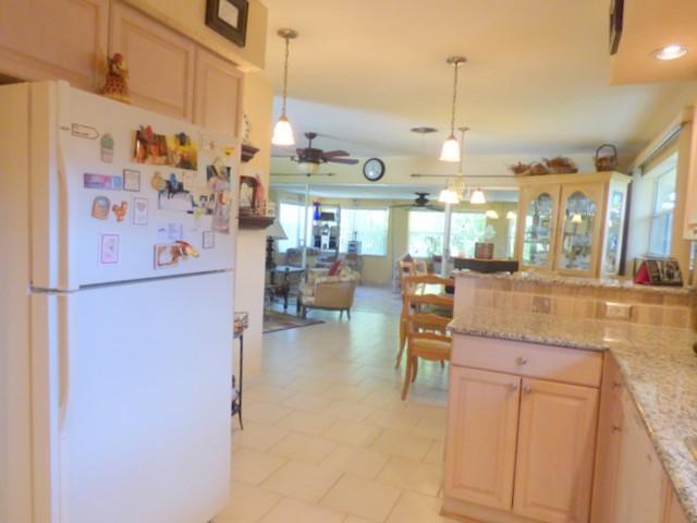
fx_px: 403
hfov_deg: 81.7
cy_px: 262
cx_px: 348
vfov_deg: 66.0
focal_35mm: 20
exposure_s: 1/60
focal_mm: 3.58
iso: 400
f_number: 2.8
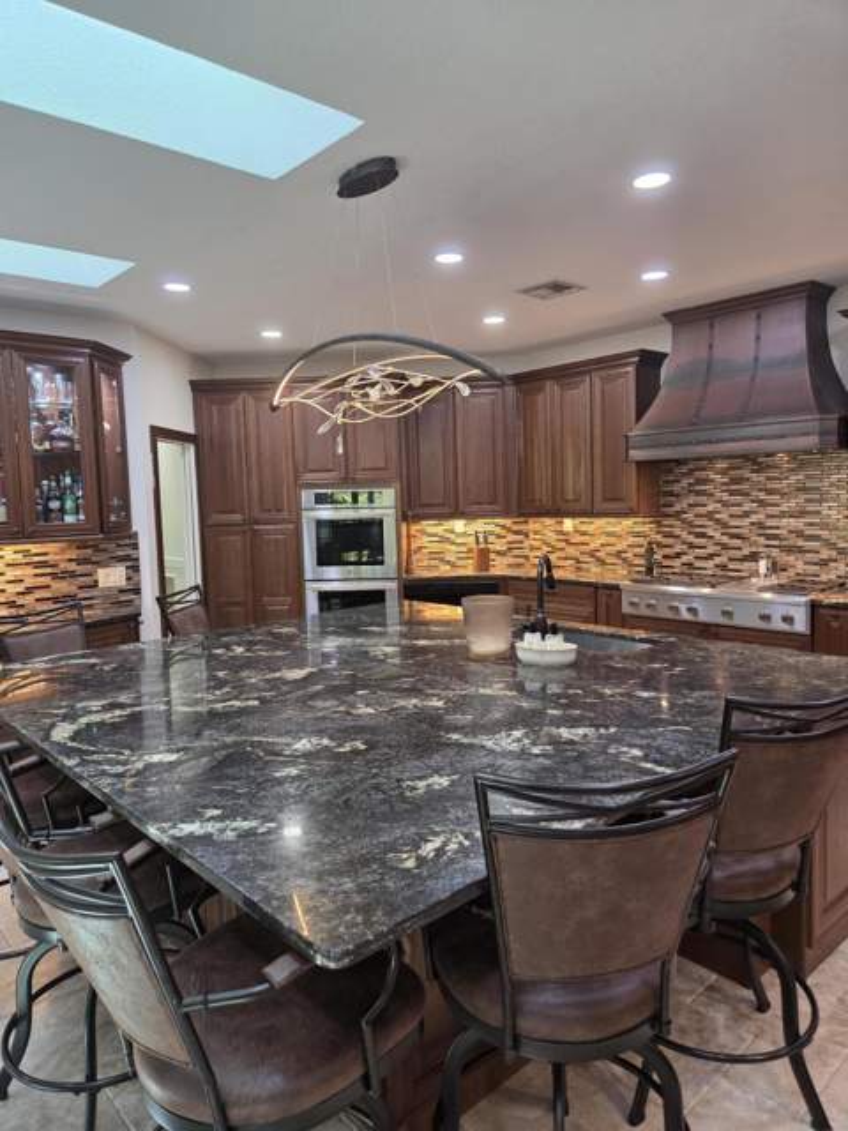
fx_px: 751
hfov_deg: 58.9
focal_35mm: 23
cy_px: 566
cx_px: 424
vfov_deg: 73.9
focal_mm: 5.4
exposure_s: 1/120
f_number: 1.8
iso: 160
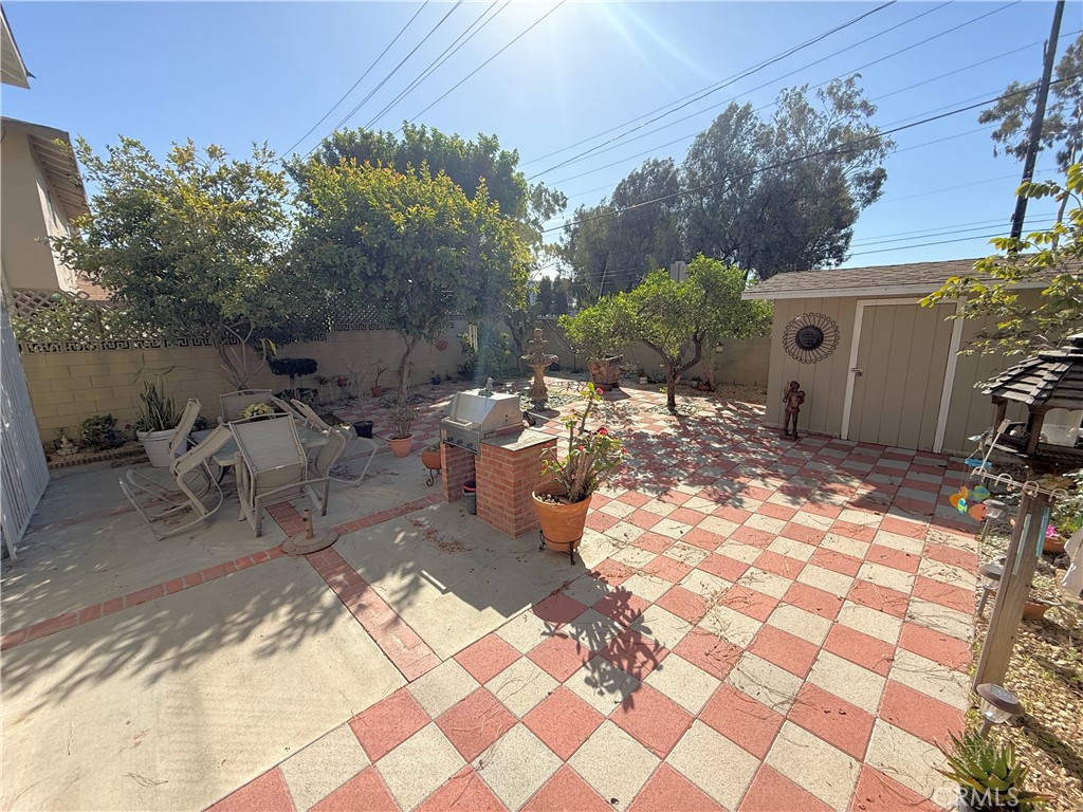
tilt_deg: -11.4
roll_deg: +1.0
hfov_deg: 102.1
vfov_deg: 85.7
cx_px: 542
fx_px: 438
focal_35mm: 14
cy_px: 406
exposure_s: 1/1105
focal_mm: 2.22
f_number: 2.2
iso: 64
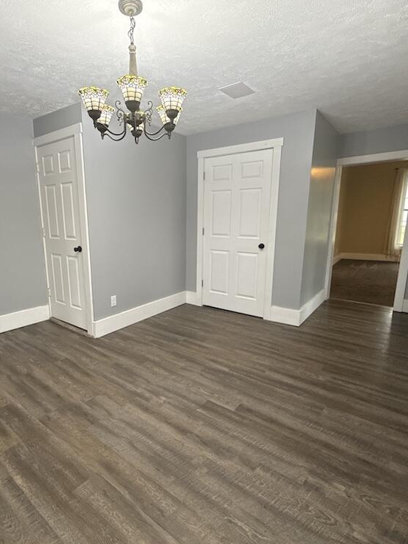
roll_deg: +0.9
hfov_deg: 68.1
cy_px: 272
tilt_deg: -11.2
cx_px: 167
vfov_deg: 84.7
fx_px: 299
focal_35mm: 19
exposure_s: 1/60
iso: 200
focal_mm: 2.22
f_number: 2.2
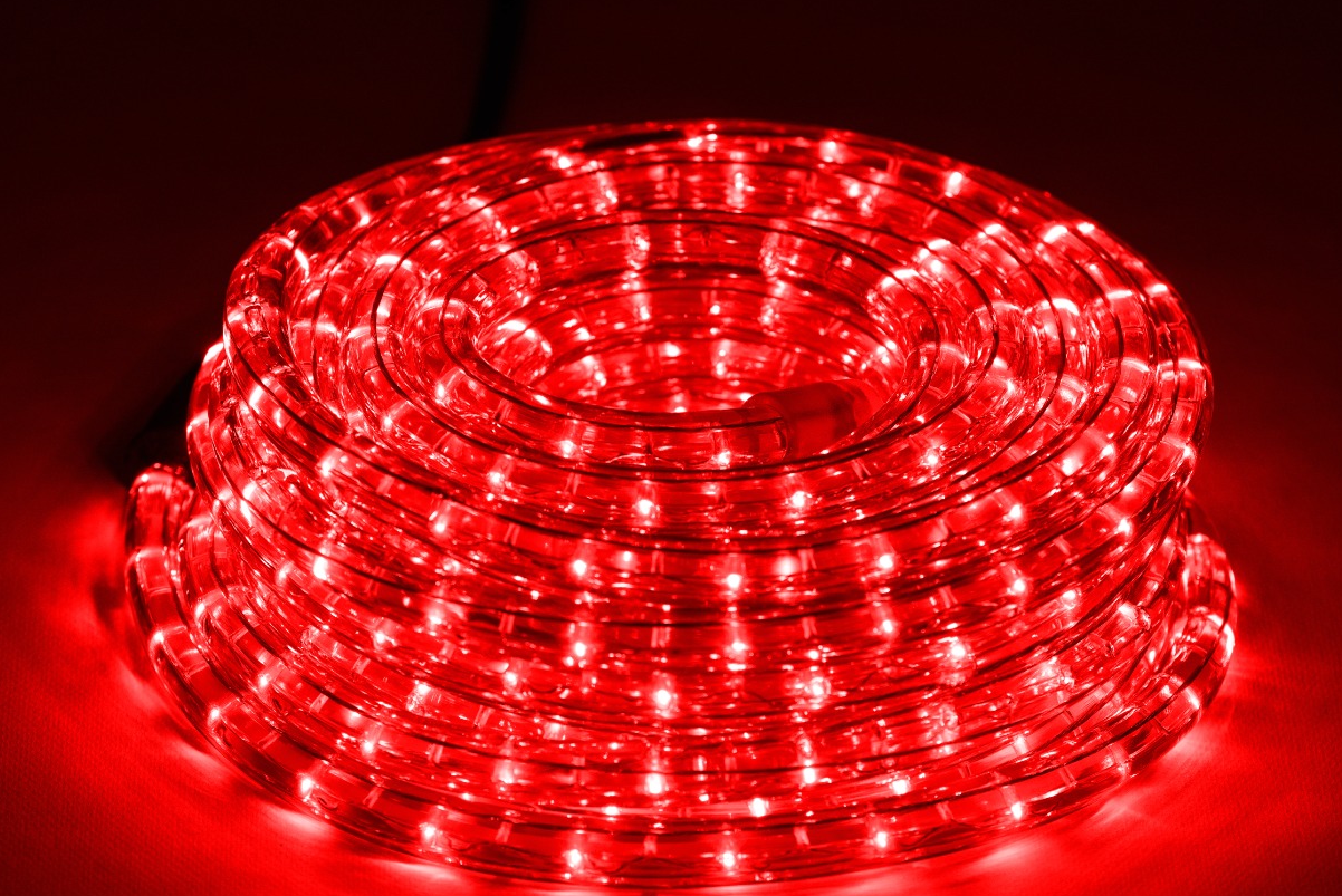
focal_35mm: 269
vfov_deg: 5.1
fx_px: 10033
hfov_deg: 7.7
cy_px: 470
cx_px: 686
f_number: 6.3
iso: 200
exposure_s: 1/50
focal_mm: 200
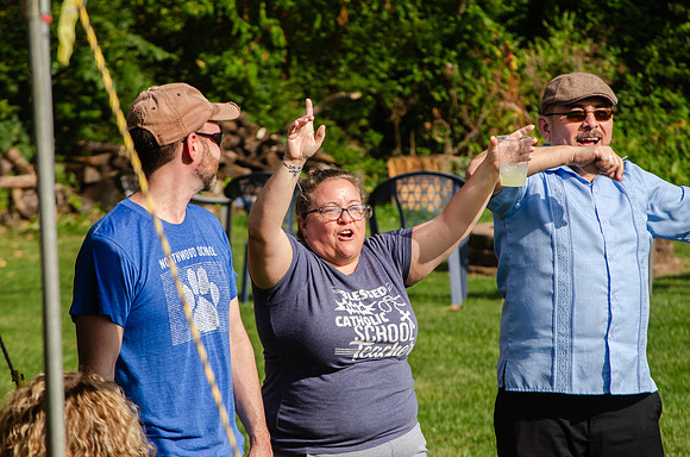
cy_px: 228
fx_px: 4303
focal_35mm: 225
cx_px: 345
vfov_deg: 6.1
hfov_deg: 9.2
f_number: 7.1
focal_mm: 150
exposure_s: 1/800
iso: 200
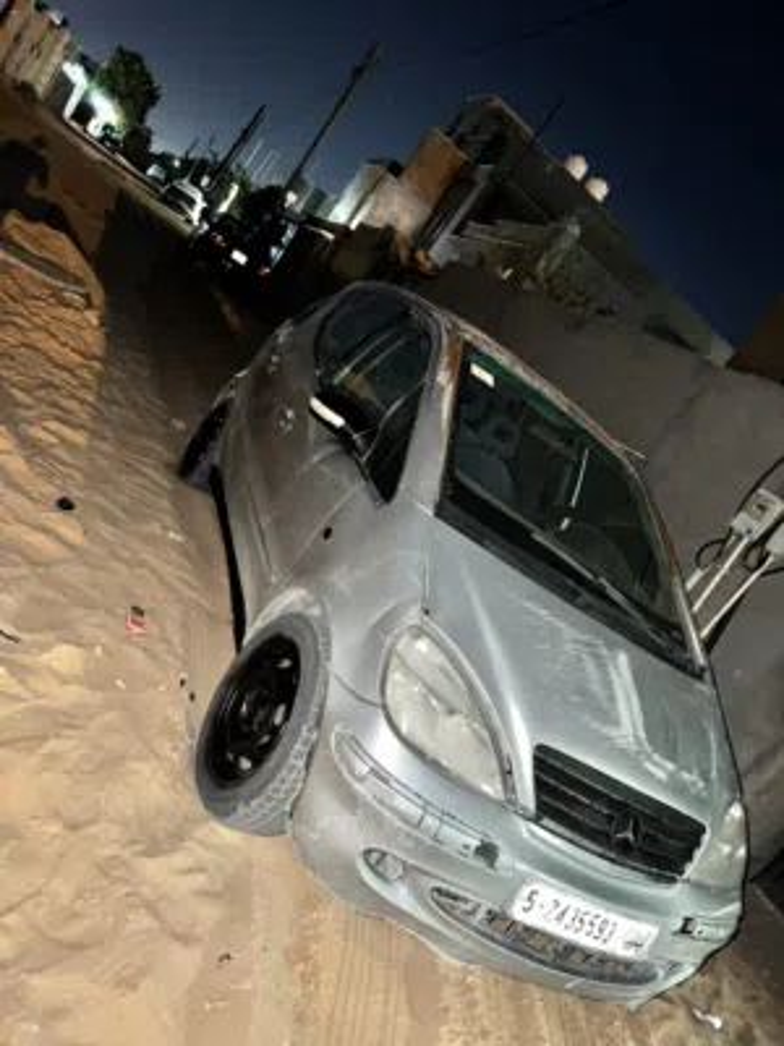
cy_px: 523
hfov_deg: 53.1
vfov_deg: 67.3
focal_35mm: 26
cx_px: 392
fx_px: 785
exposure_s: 1/4
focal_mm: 5.7
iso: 250
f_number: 1.5
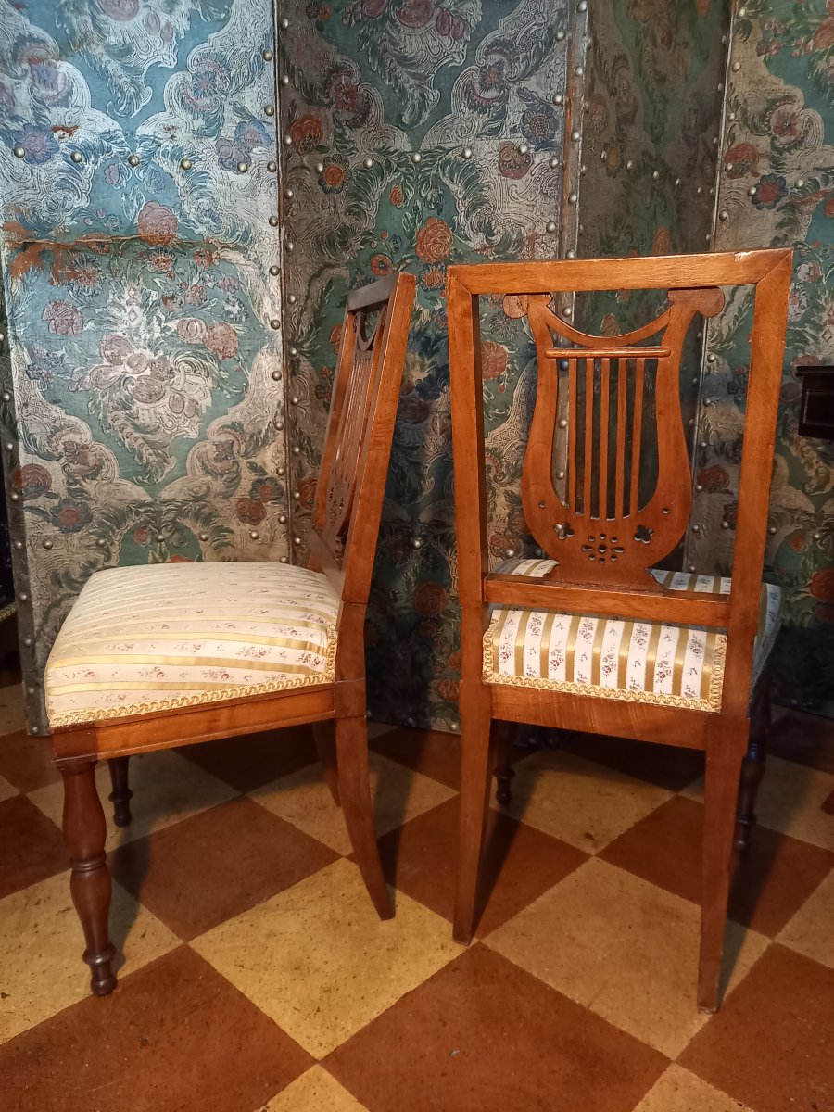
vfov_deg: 69.4
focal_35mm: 25
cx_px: 417
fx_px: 803
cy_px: 556
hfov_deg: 54.9
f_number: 1.8
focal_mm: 4.65
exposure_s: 1/25
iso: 640
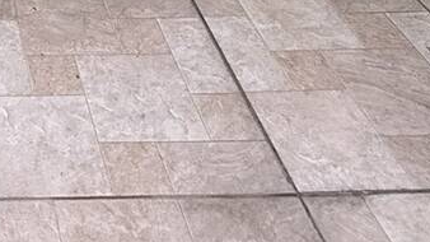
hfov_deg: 28.6
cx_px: -73
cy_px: -424
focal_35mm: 65
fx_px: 741
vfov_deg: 12.2
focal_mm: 2.22
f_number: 2.2
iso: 100
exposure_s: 1/99
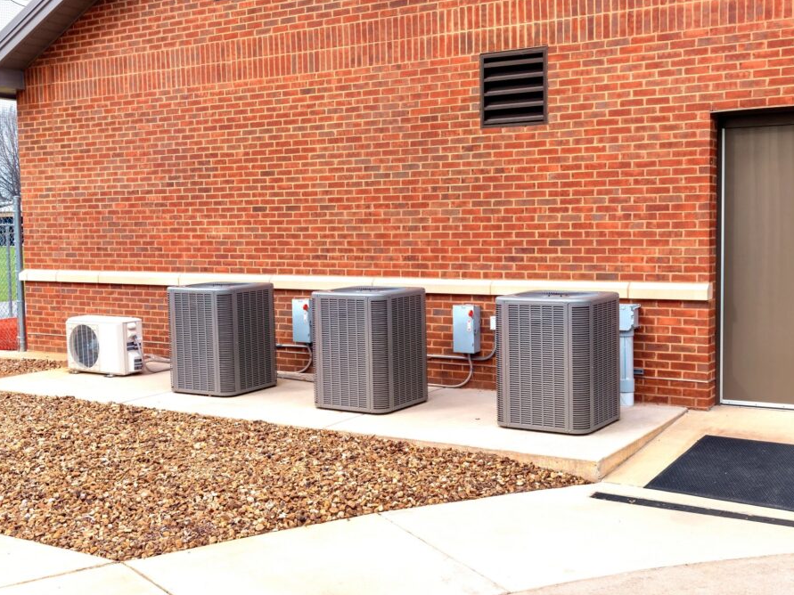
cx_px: 434
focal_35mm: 42
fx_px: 963
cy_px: 302
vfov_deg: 34.3
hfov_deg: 44.7
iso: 800
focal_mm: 38
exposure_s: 1/500
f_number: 9.5
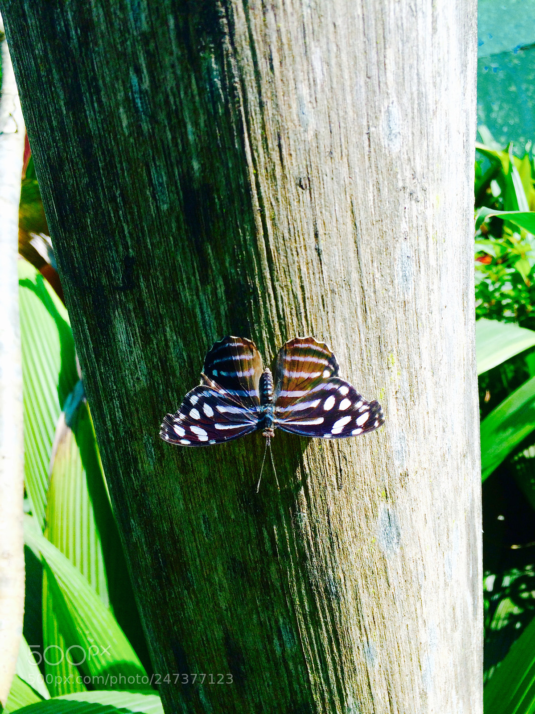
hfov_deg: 48.2
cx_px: 268
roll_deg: -0.4
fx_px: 598
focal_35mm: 29
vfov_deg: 61.7
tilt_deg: -7.1
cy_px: 357
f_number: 2.2
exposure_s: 1/746
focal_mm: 4.15
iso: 32
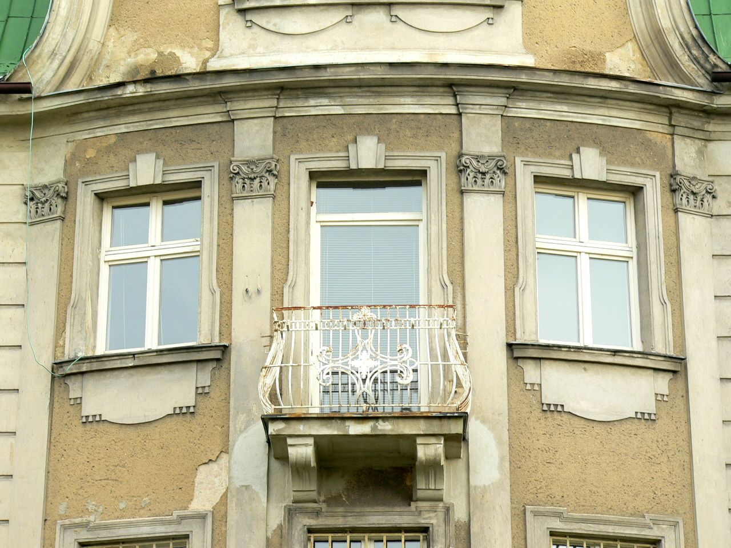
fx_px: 1964
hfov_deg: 21.1
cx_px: 366
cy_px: 274
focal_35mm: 93
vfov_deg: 15.9
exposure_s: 1/60
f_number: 4.6
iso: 100
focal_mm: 15.5
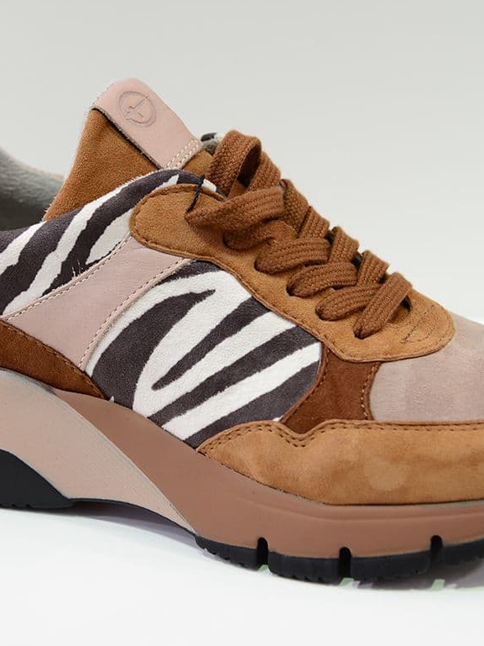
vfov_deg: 25.0
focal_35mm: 78
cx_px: 231
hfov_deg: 18.9
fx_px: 1454
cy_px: 334
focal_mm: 52
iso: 200
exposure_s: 1/60
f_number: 5.6
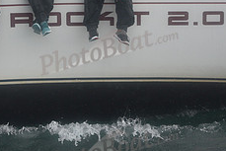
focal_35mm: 208
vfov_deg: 6.6
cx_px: -11
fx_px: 1307
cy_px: 12
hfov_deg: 9.8
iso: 400
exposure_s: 1/640
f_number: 2.8
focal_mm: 82
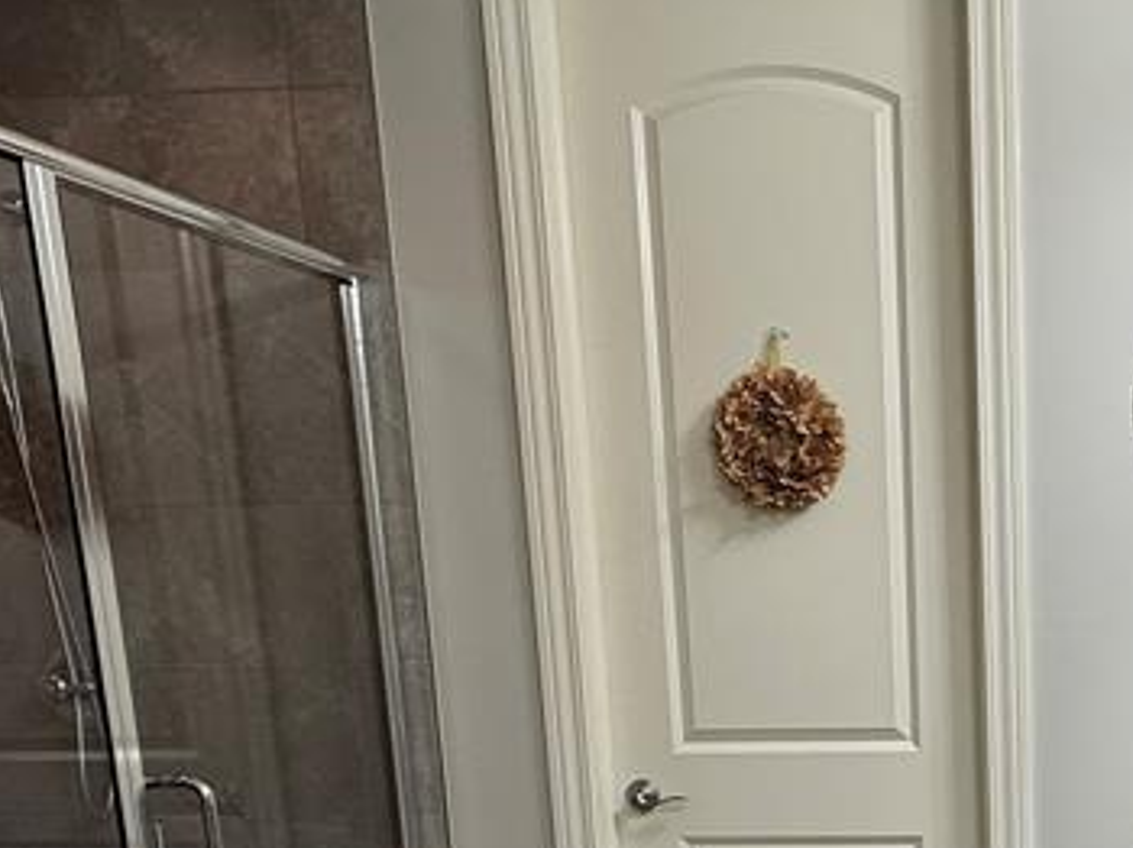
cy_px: 793
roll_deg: +1.0
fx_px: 1341
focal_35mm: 41
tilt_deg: -10.9
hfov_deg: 42.0
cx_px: 1026
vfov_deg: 33.0
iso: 100
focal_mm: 2.22
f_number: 2.2
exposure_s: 1/120
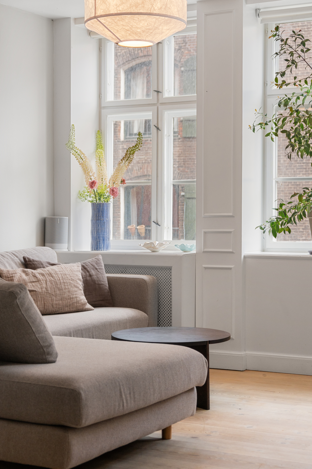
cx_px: 156
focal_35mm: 68
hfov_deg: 20.2
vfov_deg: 29.9
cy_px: 234
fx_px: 877
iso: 200
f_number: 4
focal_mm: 45
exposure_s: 1/125
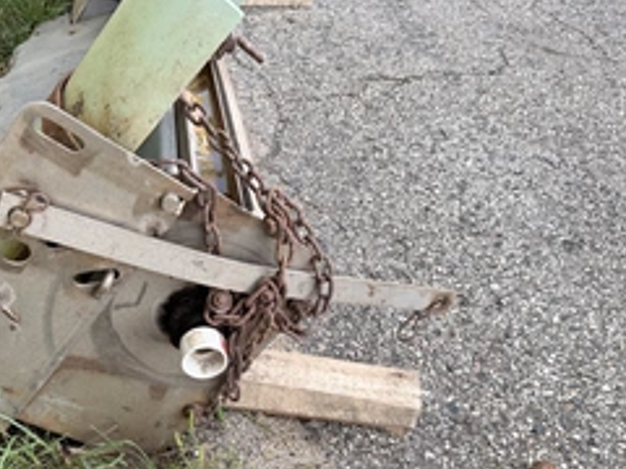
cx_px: 250
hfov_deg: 46.5
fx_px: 723
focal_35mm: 40
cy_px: 310
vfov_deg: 35.6
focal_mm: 6.76
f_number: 1.78
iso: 80
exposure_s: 1/563
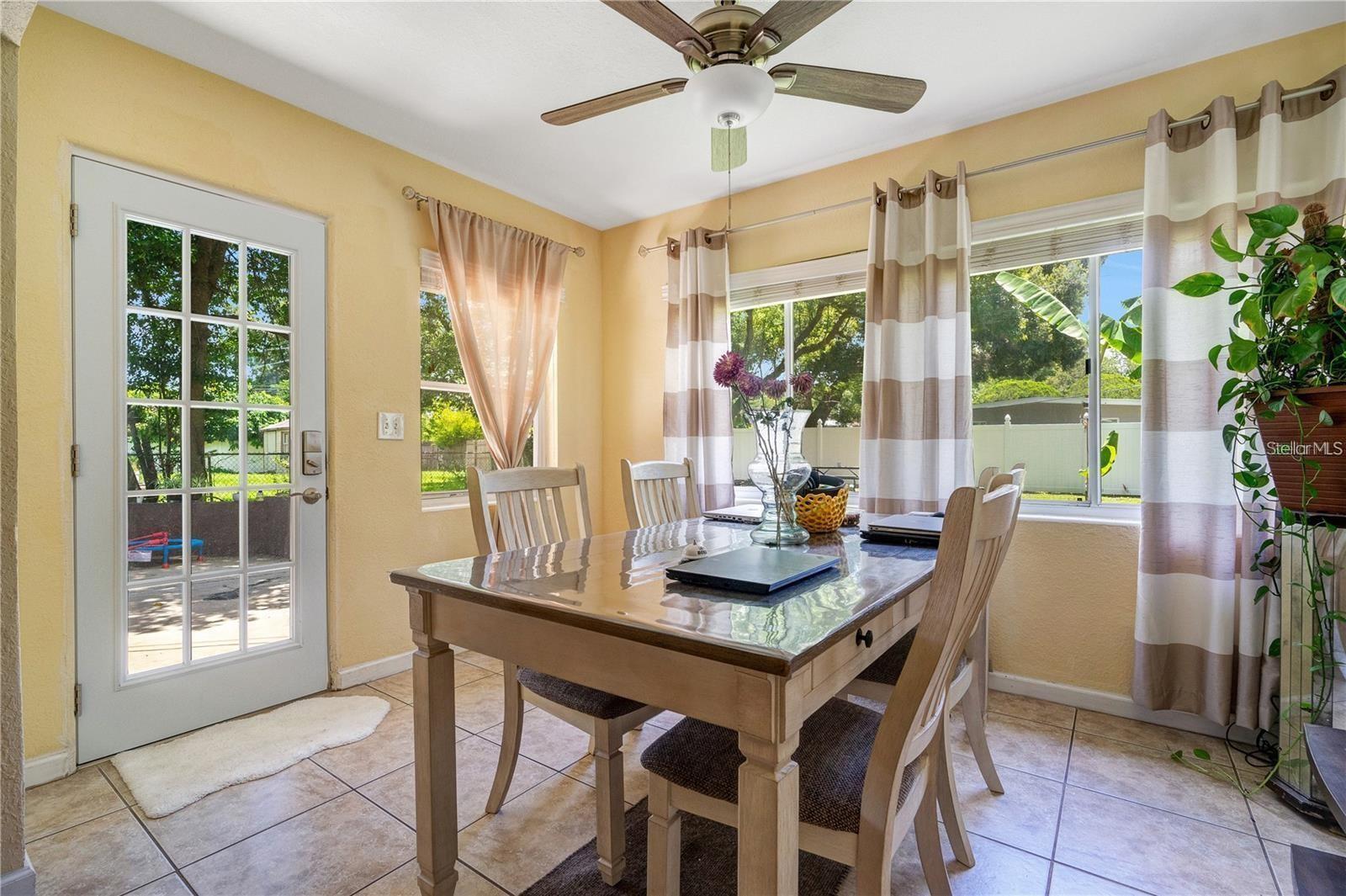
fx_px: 598
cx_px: 673
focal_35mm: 16
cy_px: 448
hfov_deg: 96.8
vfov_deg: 73.7
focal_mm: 16
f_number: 7.1
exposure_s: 1/100
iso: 800
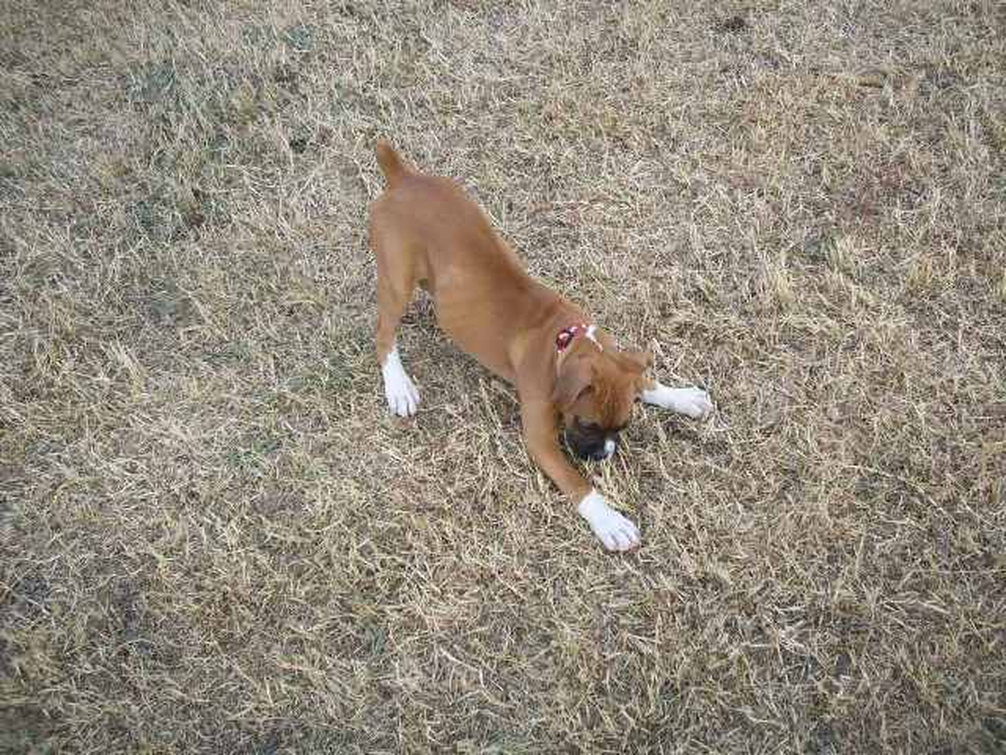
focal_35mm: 37
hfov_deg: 50.1
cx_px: 503
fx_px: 1075
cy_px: 378
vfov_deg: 38.7
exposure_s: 1/195
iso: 80
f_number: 2.8
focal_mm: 6.2
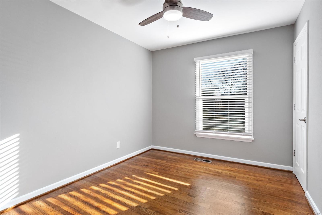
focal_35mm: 18
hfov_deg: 90.0
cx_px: 161
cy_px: 108
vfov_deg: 67.4
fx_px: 161
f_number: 8
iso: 400
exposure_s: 1/25
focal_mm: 9
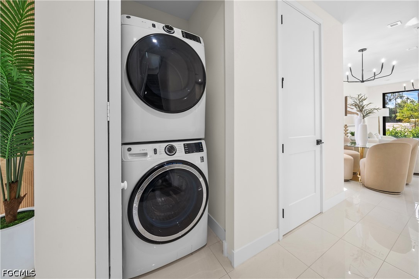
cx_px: 210
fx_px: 140
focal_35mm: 12
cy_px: 140
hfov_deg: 112.6
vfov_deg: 90.0
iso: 250
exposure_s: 1/6
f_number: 8
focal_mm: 12
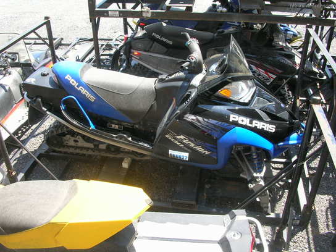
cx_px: 168
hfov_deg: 52.6
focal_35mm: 35
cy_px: 126
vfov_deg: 40.7
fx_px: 340
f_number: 5.6
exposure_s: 1/95
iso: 71
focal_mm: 5.8
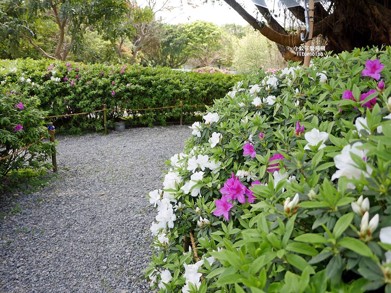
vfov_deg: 49.8
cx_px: 196
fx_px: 316
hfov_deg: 63.4
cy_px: 146
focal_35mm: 28
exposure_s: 1/500
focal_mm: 14
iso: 200
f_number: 2.8
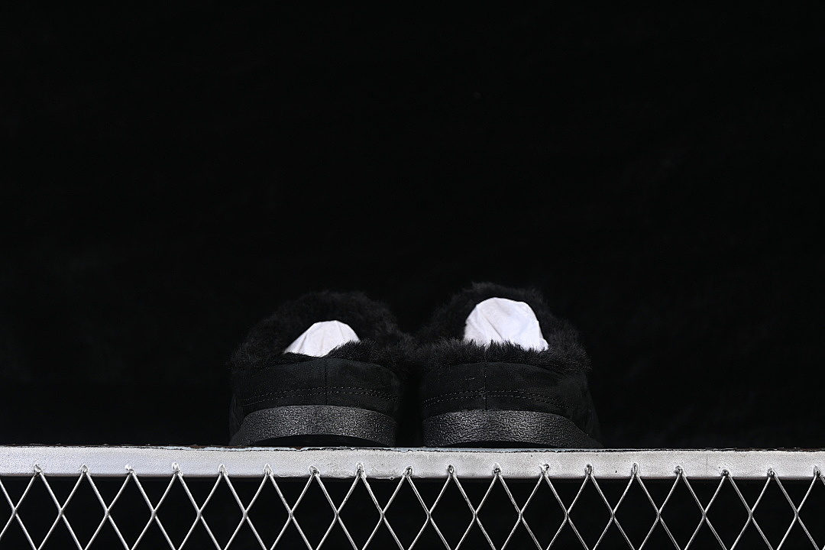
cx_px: 412
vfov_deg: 18.2
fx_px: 1719
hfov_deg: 27.0
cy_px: 275
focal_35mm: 75
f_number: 6.3
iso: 160
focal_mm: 50
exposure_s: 1/60
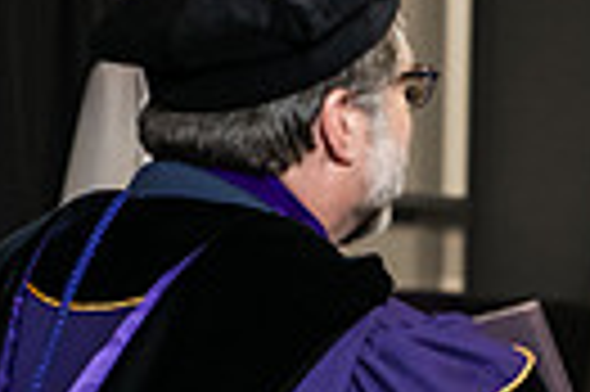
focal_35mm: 310
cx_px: 554
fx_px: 5074
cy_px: 408
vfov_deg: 4.4
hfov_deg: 6.6
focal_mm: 70
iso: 2000
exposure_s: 1/200
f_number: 5
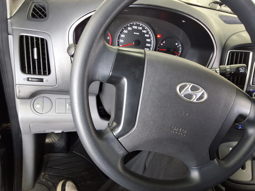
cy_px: 96
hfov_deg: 63.4
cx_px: 128
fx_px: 206
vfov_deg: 49.7
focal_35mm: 28
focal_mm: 2.91
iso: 160
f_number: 1.9
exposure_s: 1/40
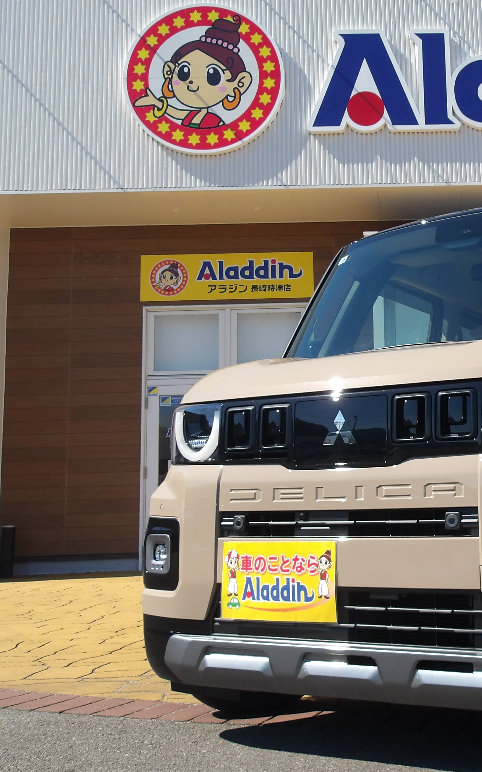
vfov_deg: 50.4
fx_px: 820
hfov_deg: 30.7
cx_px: 470
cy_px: 386
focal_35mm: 39
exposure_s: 1/84
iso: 100
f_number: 10.4
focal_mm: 4.9
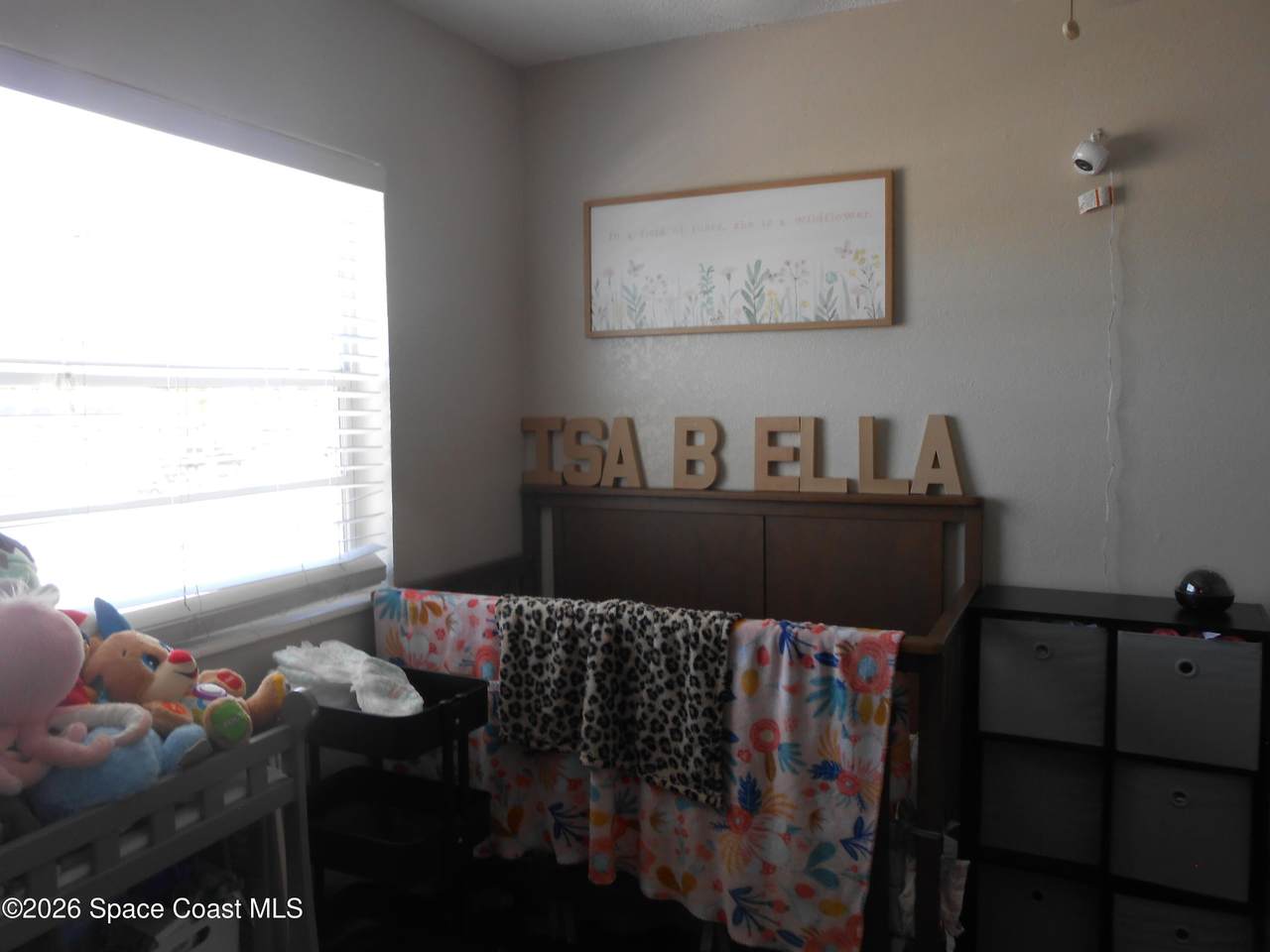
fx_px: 954
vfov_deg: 53.1
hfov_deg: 67.3
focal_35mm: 26
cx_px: 635
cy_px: 476
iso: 100
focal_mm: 4.6
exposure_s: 1/30
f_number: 3.5
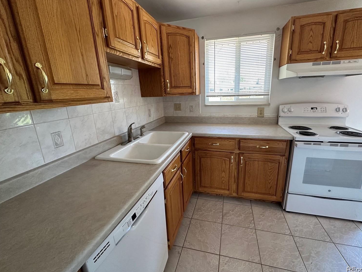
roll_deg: +1.6
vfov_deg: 81.7
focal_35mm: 15
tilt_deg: -13.8
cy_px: 129
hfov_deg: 98.1
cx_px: 192
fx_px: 157
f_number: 2.2
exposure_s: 1/120
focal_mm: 2.22
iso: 250
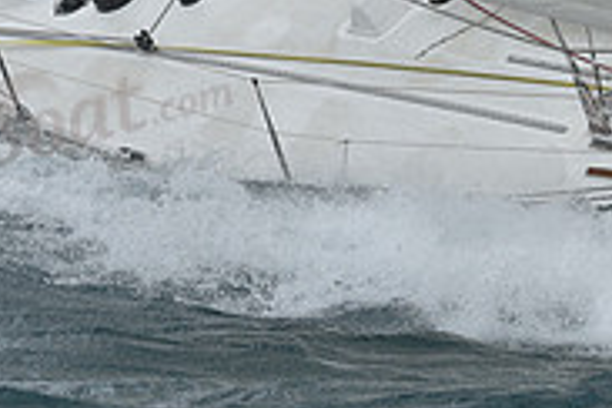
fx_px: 4624
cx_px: 408
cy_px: -79
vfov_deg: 5.0
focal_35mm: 272
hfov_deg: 7.6
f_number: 7.1
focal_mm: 86
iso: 250
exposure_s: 1/800
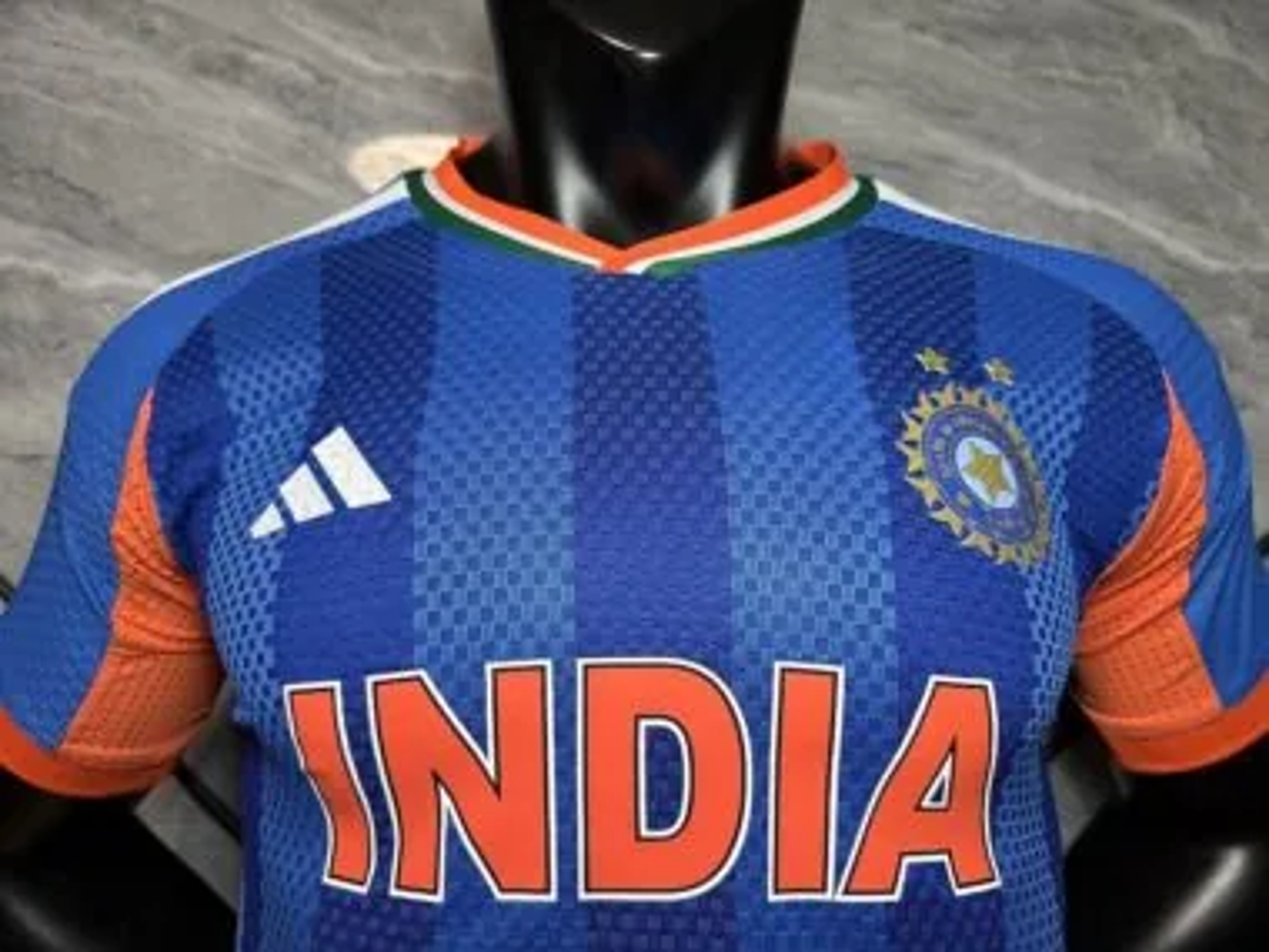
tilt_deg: +5.9
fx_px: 880
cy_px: 476
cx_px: 634
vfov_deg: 56.8
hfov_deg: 71.6
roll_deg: -0.2
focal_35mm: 24
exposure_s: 1/100
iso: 160
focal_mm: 6.76
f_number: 1.78
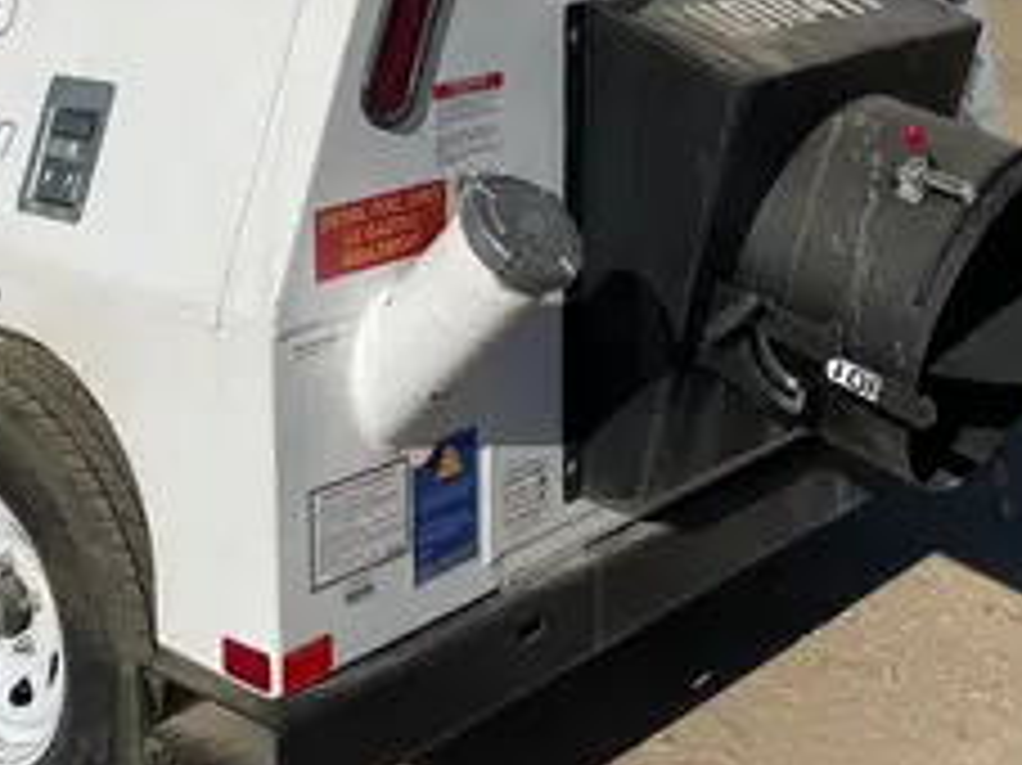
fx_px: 1859
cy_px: 155
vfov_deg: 22.9
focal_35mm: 63
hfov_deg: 30.1
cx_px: 230
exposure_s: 1/20408
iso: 50
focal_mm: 4.2
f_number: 1.6
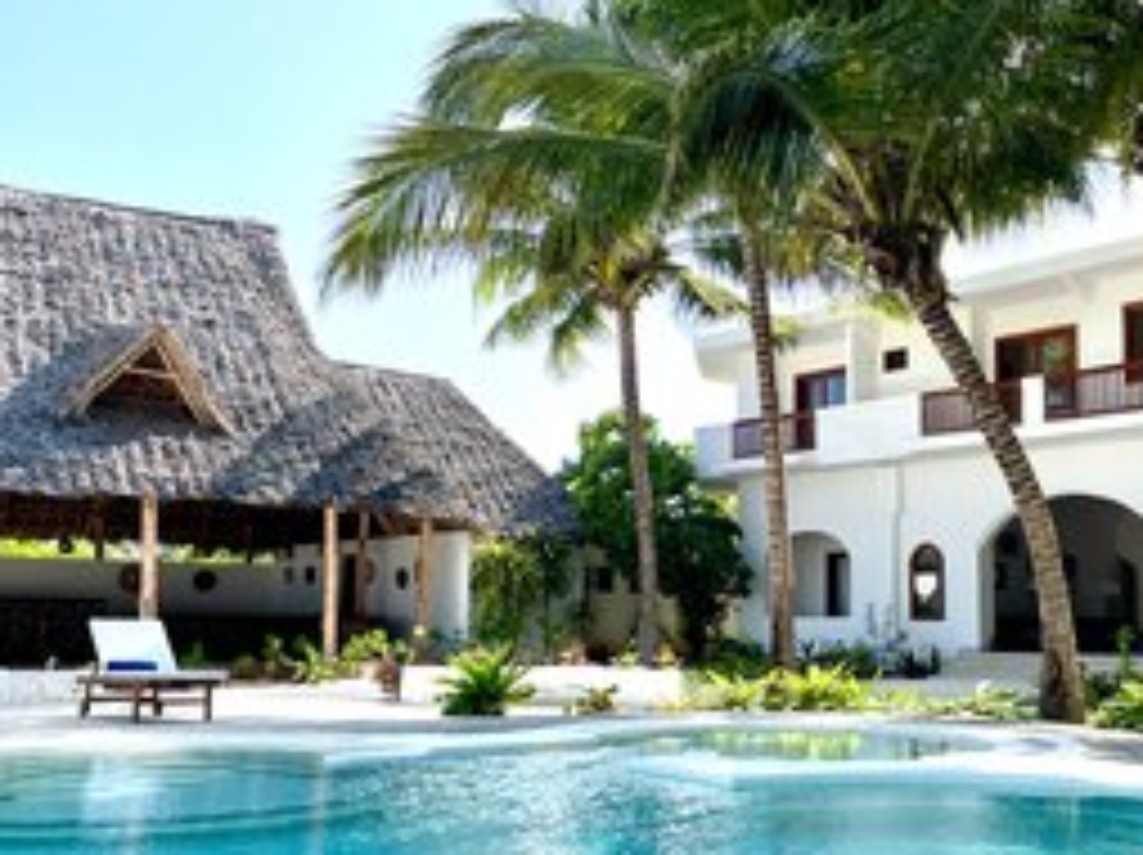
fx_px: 1353
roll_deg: -0.2
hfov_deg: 45.4
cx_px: 720
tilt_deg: +3.1
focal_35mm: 41
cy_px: 513
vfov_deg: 35.0
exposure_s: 1/1855
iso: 32
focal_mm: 4.2
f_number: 1.6
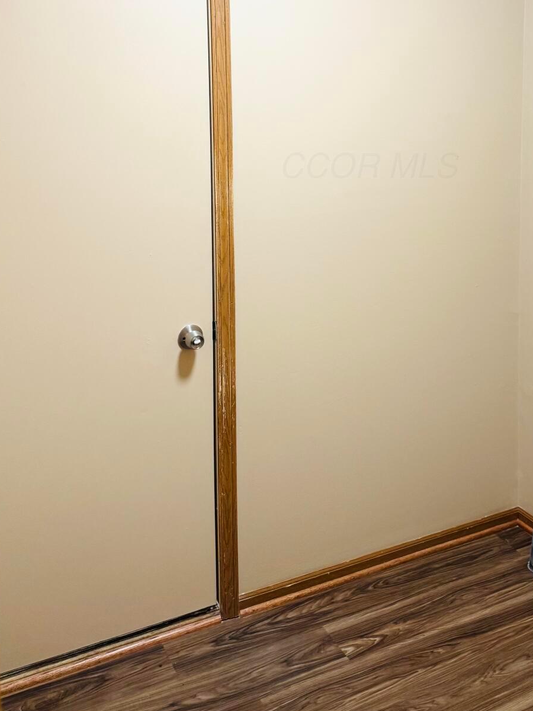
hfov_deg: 35.5
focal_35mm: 40
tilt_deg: -5.1
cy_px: 165
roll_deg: -0.1
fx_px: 821
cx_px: 370
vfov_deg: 45.0
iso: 160
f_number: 1.78
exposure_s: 1/60
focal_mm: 6.76
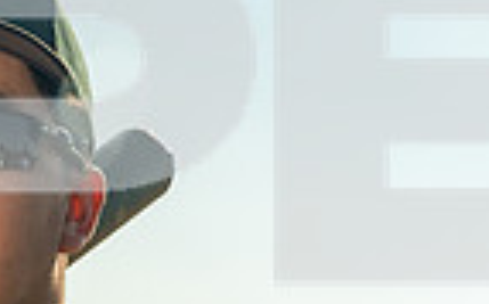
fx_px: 1877
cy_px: 521
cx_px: -191
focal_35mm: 141
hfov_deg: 14.1
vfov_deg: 8.9
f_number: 7.1
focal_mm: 34
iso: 500
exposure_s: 1/200
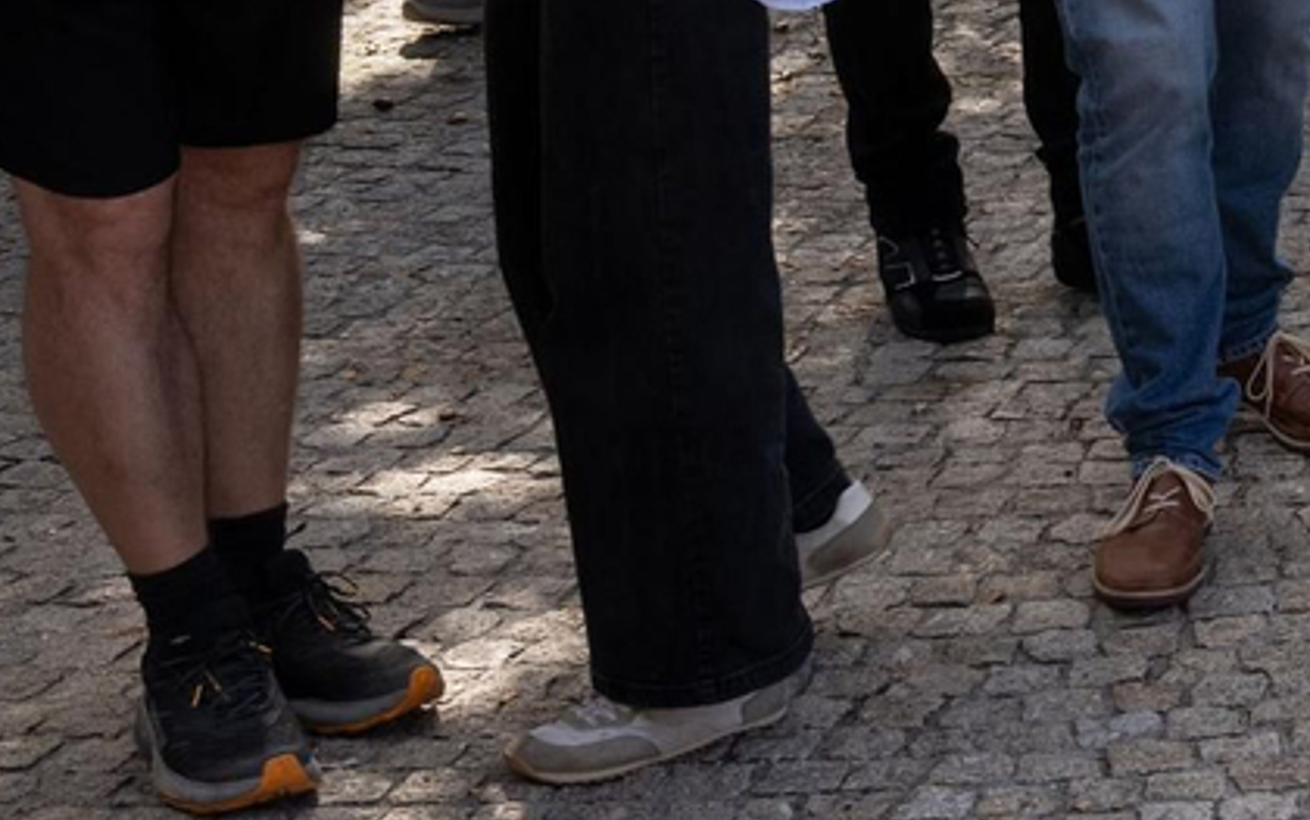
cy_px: -546
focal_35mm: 140
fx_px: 5001
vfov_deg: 9.1
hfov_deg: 13.5
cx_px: 2317
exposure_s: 1/200
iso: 125
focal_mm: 35
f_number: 6.3
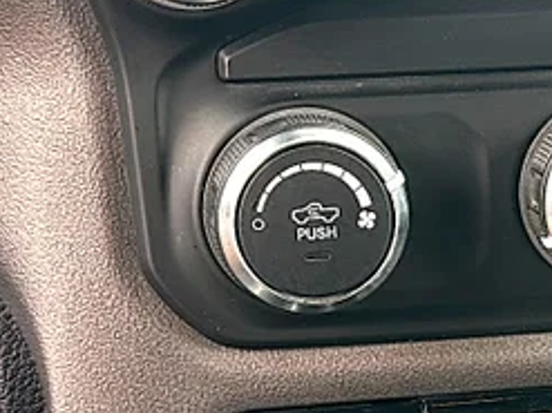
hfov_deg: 14.2
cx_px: 615
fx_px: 2168
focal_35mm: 136
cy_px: 269
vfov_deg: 10.9
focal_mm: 6.86
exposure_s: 1/83
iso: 80
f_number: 1.78
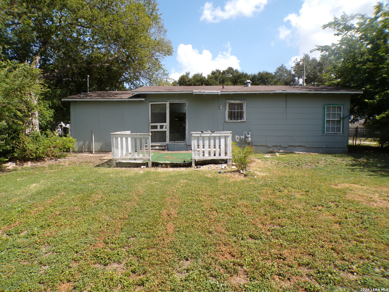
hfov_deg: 71.6
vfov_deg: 56.8
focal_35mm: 24
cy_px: 146
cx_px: 194
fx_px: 270
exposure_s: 1/480
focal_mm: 4.3
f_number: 4.4
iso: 100
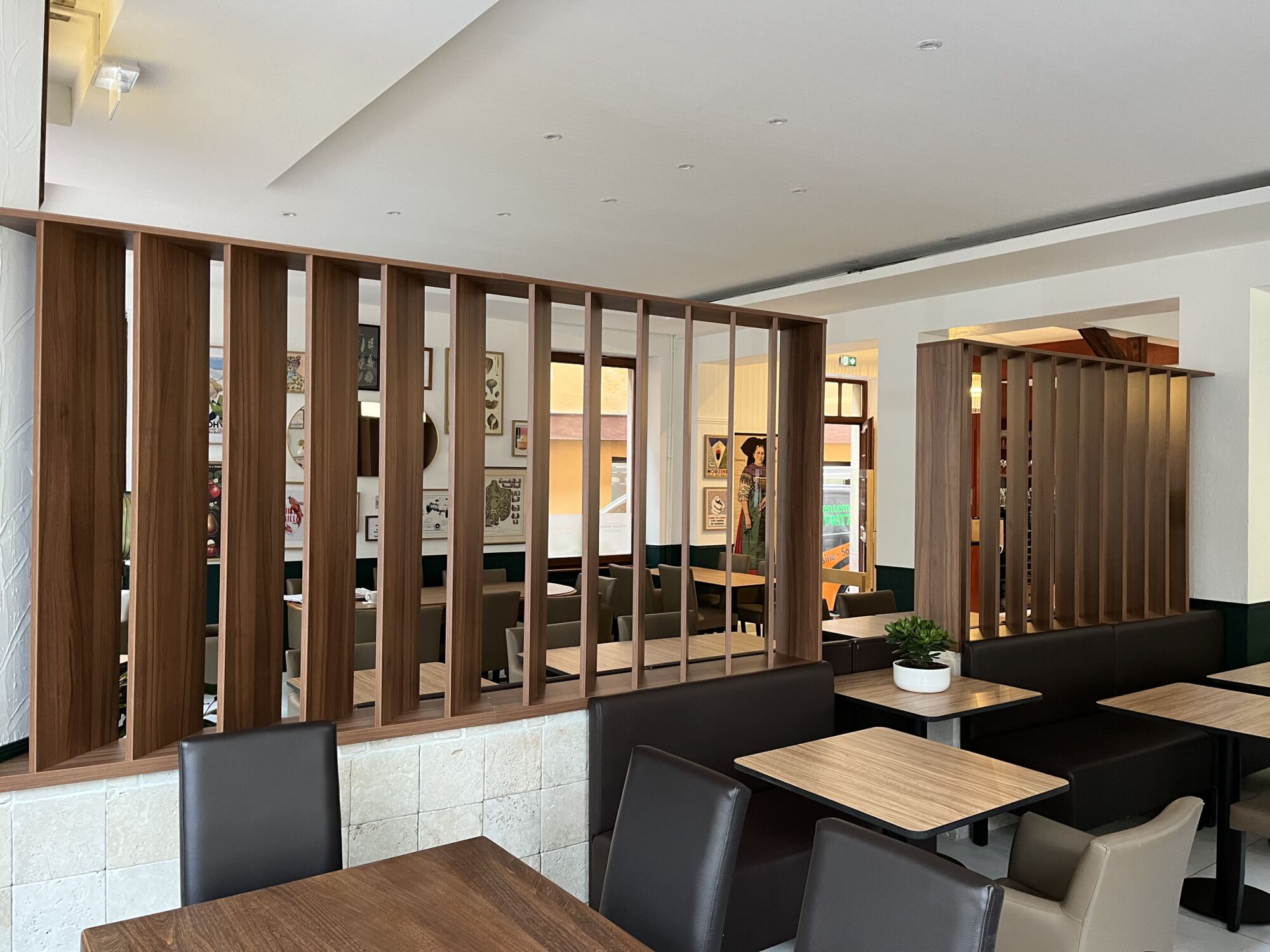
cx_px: 635
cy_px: 476
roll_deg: -0.5
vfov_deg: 53.1
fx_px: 954
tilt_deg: +0.6
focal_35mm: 26
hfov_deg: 67.3
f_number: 1.6
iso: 320
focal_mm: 5.1
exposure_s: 1/50
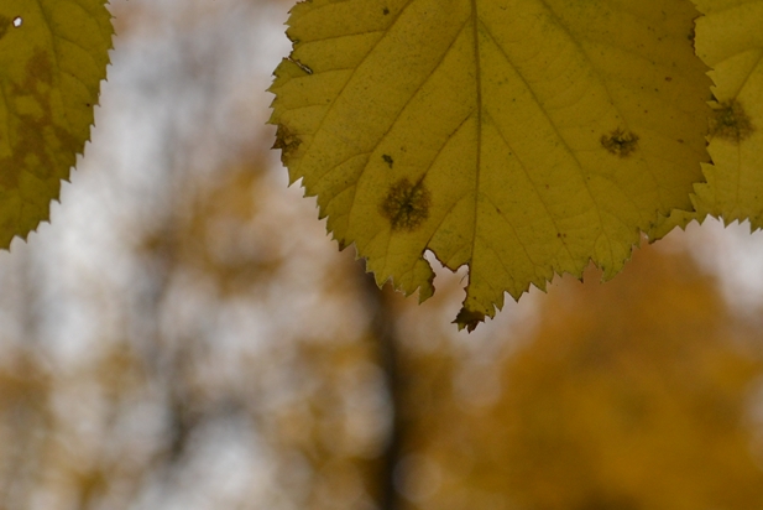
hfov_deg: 13.3
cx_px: 462
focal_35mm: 154
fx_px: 3264
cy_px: 40
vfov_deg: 8.9
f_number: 8
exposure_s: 1/500
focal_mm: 55
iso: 400
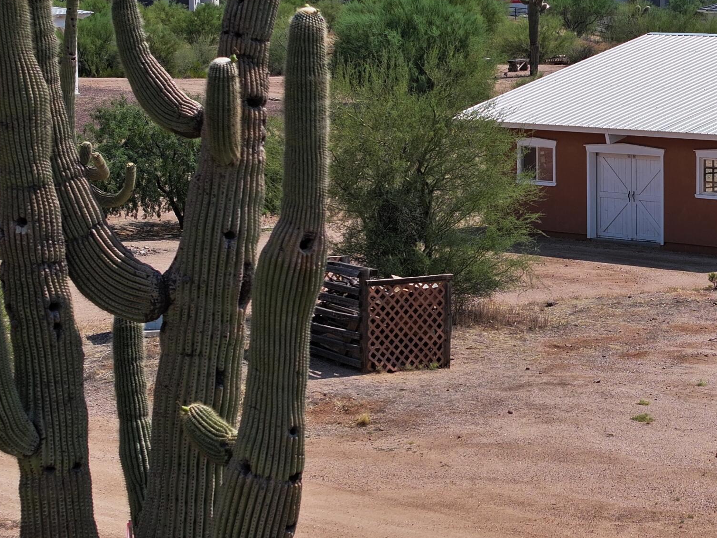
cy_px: 231
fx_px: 2879
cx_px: 652
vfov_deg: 10.7
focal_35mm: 139
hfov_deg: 14.1
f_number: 2.8
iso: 110
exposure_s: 1/2000
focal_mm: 19.35
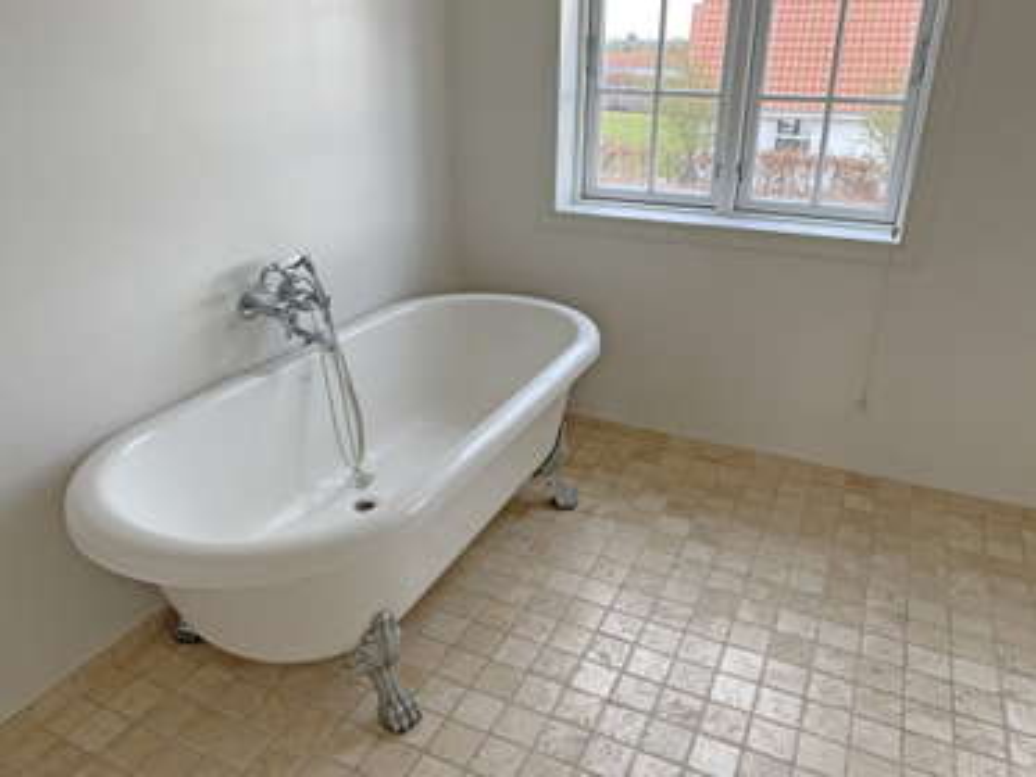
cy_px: 388
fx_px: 778
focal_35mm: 26
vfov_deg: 53.1
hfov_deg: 67.3
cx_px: 518
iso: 64
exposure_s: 1/121
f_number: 1.8
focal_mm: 4.25
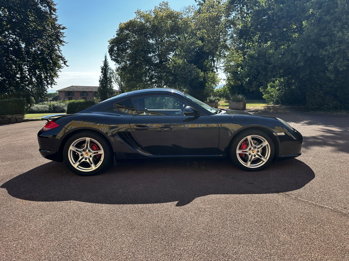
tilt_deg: -7.1
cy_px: 130
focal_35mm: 24
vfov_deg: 56.8
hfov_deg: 71.6
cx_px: 174
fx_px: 242
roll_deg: +0.6
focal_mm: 6.86
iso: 80
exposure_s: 1/1433
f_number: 1.78
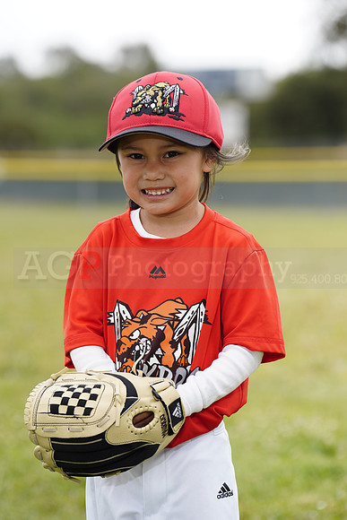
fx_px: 2890
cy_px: 260
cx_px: 174
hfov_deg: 6.9
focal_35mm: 200
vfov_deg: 10.3
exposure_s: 1/250
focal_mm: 200
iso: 100
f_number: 5.6
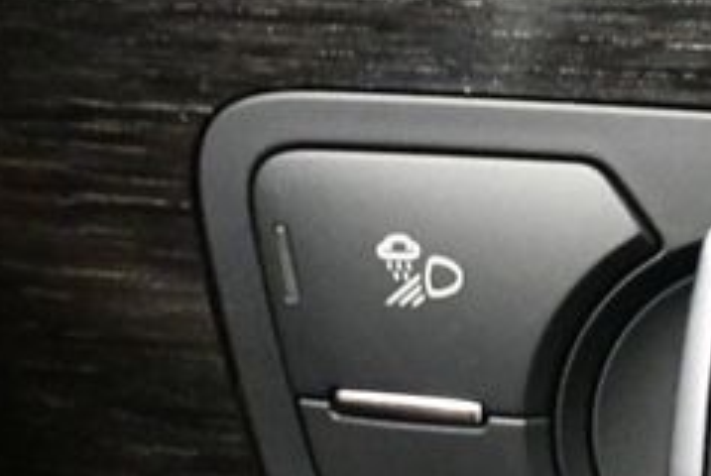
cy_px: 473
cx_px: 788
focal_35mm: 123
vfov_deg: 11.1
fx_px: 2432
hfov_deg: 16.1
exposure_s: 1/50
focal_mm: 23
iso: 12800
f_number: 3.8
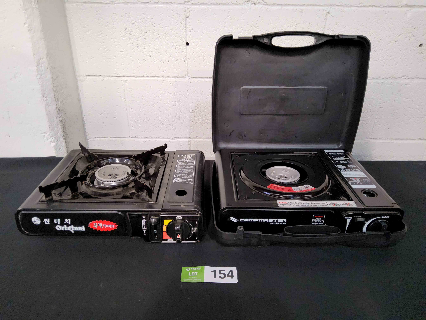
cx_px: 213
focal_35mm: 25
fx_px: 308
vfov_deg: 54.9
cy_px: 160
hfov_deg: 69.4
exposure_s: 1/50
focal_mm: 3.08
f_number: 2
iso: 640
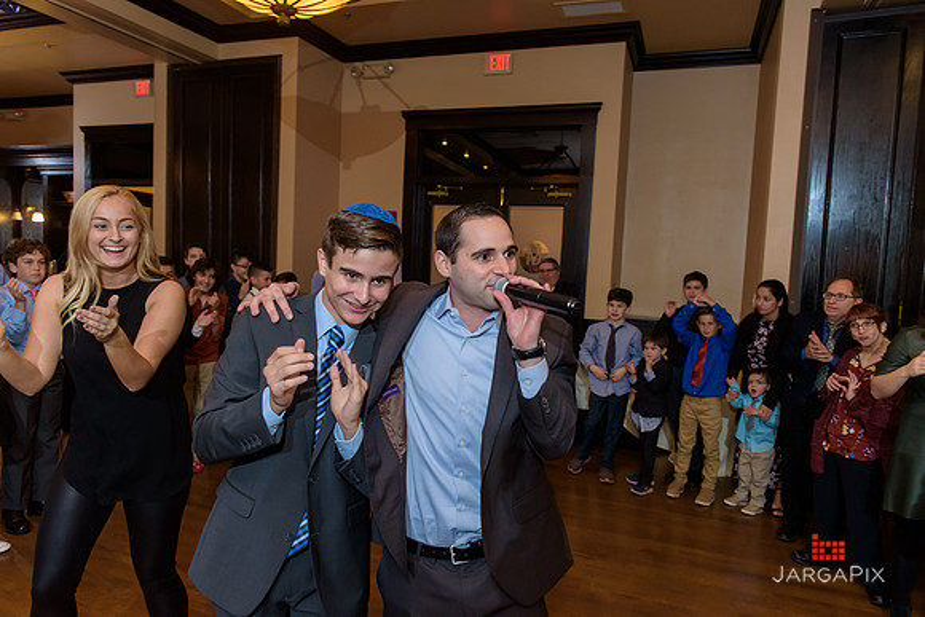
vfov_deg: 53.2
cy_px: 308
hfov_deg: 73.7
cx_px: 462
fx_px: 617
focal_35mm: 24
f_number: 3.2
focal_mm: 24
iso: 1600
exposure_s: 1/125
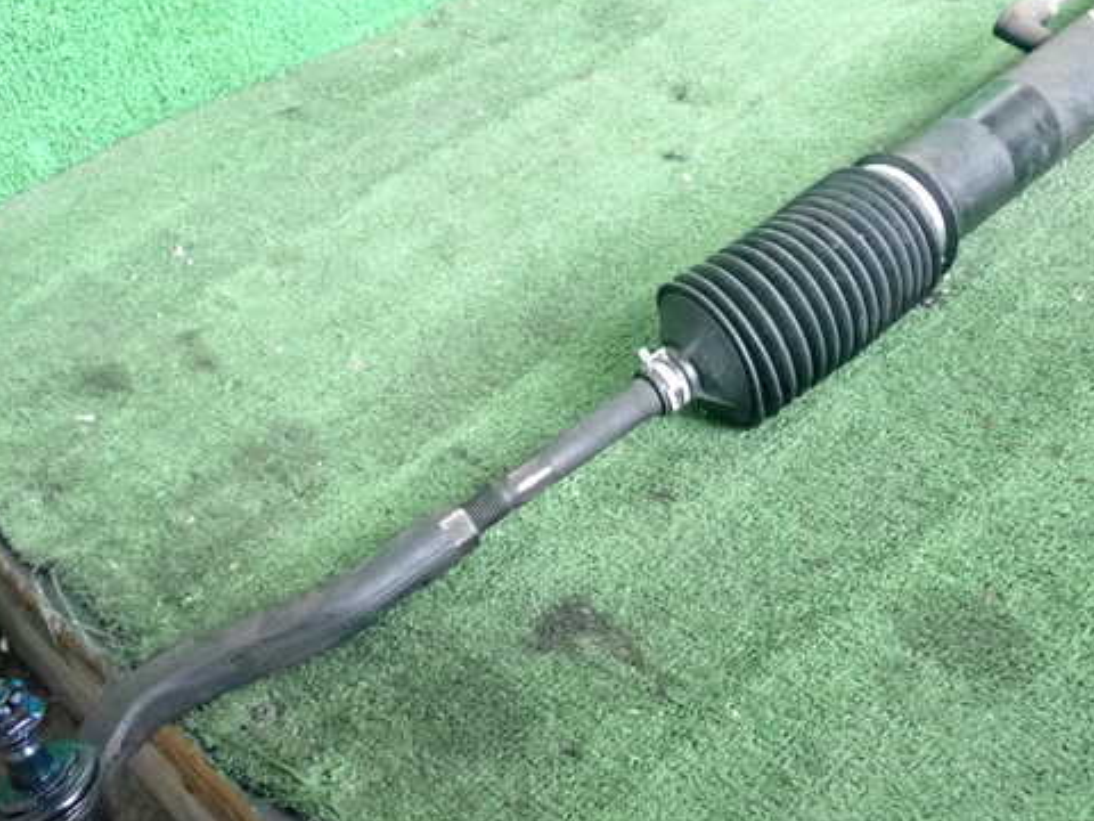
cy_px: 431
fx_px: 1422
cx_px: 549
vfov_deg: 32.2
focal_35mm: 45
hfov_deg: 42.1
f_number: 2.5
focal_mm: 6.37
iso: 2500
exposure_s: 1/125
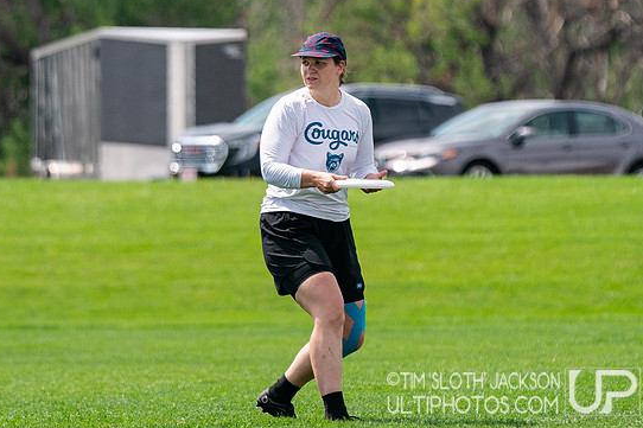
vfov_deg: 2.9
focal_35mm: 471
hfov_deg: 4.4
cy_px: 208
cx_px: 329
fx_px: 8410
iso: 640
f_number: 4
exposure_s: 1/5000
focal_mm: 200
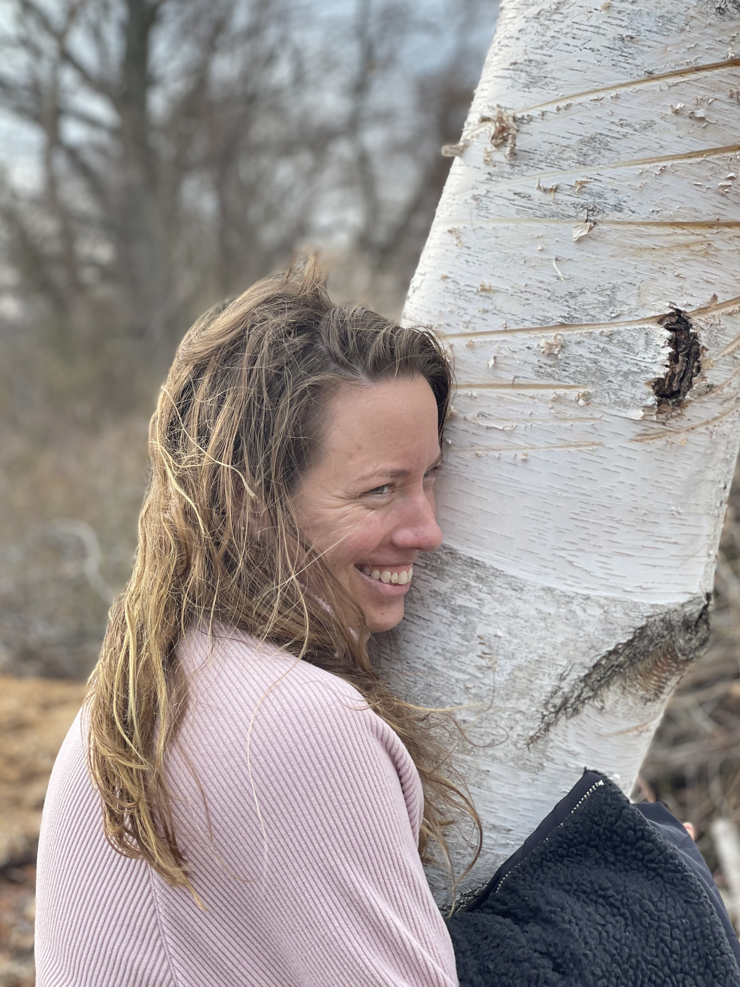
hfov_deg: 26.6
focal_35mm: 55
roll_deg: +4.2
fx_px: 1568
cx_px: 385
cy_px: 475
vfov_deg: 34.9
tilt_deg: +0.0
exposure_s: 1/322
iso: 32
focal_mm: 6
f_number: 2
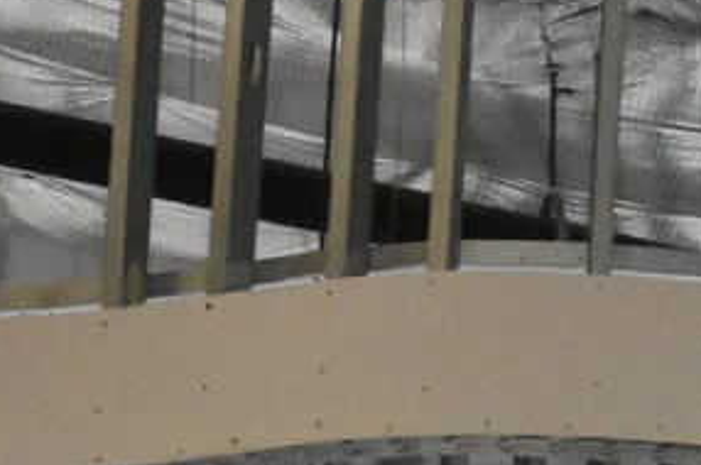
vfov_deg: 3.0
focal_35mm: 462
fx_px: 8982
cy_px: 641
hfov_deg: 4.4
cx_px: 1538
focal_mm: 55
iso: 3200
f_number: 4
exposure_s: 1/60
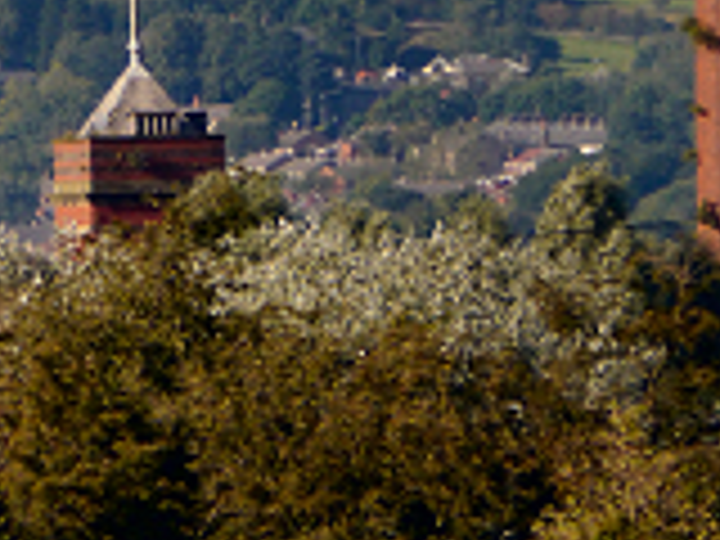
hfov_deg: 1.2
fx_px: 33321
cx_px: -504
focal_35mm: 1602
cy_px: -493
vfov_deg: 0.9
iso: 400
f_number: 8
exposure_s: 1/800
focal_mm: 200
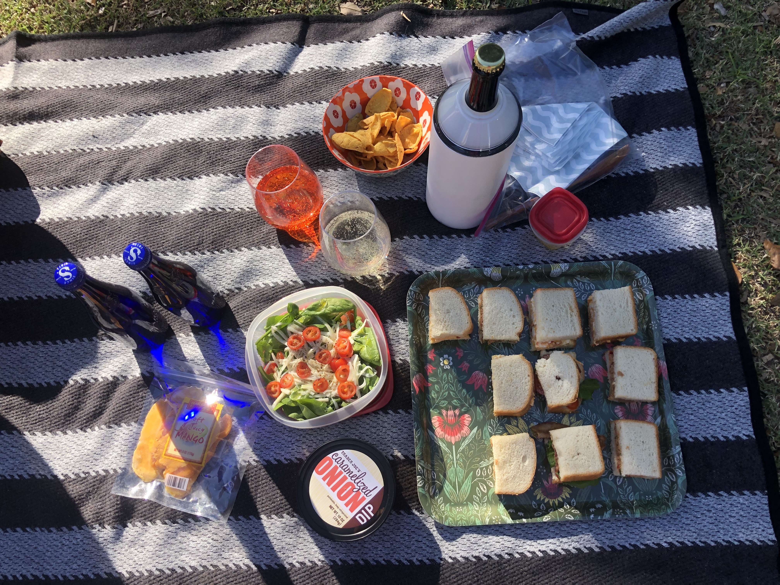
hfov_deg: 63.4
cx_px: 390
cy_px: 292
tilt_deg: -70.3
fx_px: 631
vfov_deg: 49.7
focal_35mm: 28
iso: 20
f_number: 1.8
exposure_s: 1/578
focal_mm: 3.99
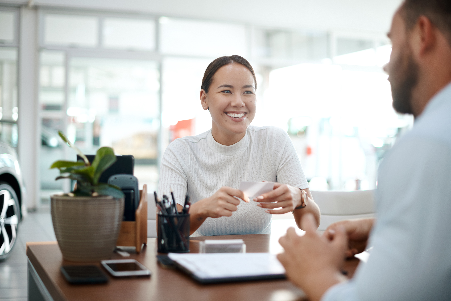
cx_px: 226
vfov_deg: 27.0
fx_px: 626
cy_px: 150
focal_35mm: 50
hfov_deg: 39.6
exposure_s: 1/200
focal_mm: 50
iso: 400
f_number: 2
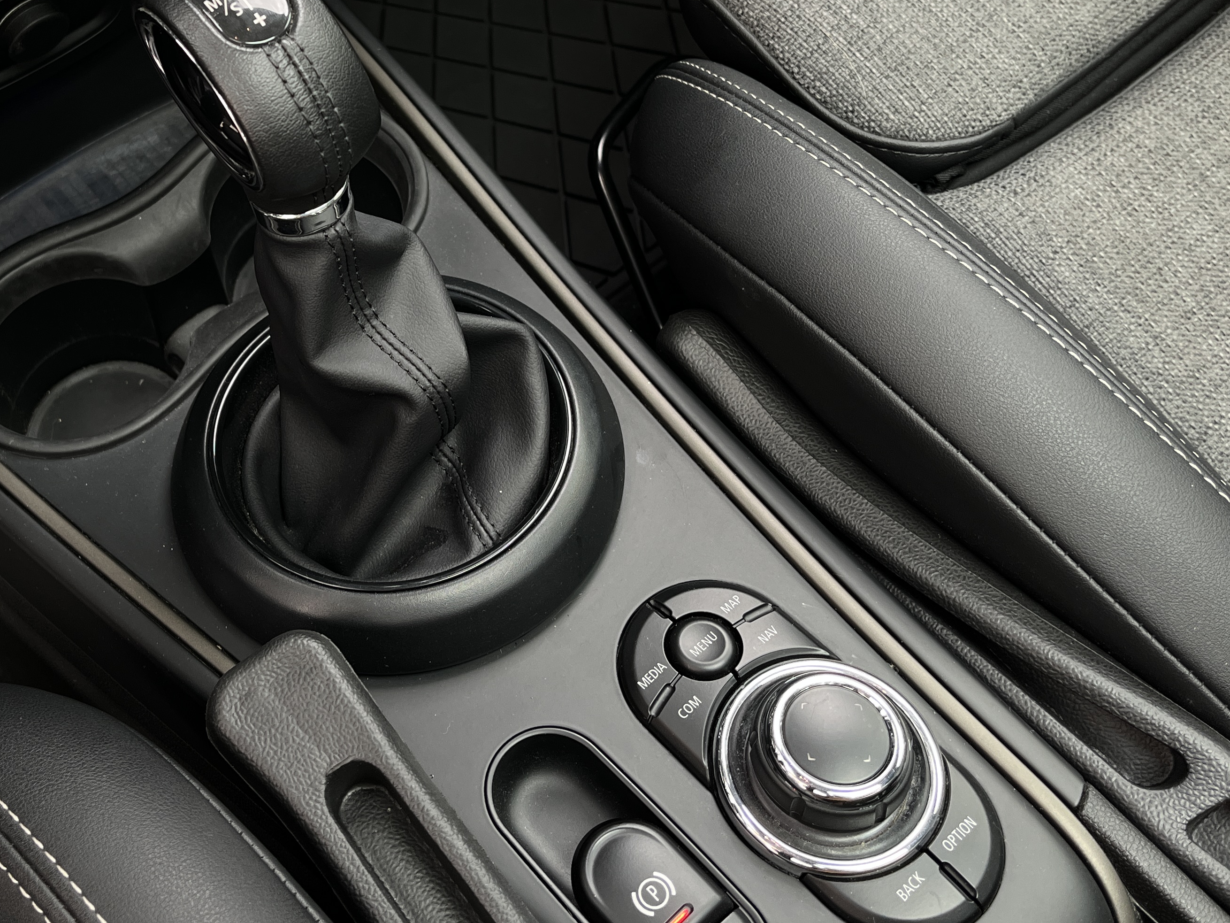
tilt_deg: -57.4
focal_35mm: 40
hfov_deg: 45.8
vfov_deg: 35.6
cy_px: 298
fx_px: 1421
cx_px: 376
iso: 100
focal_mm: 5.1
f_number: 1.6
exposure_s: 1/92
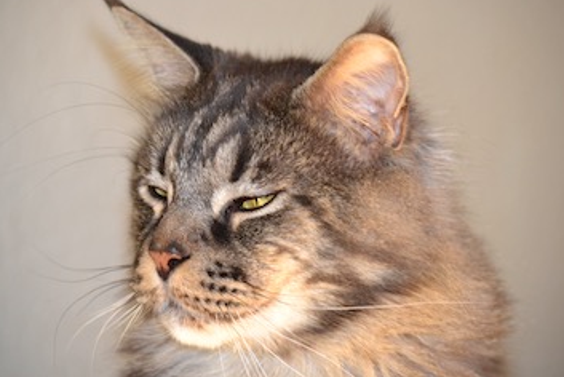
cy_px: 170
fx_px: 3089
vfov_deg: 7.0
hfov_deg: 10.4
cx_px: 278
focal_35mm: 197
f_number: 4.8
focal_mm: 116
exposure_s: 1/60
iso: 1400
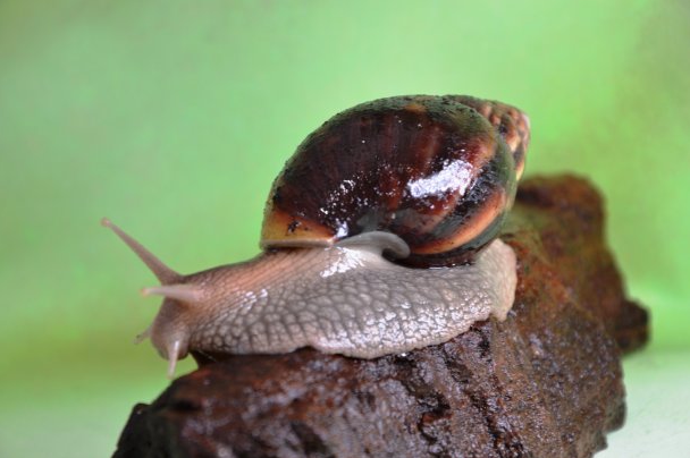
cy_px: 230
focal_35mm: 159
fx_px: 3035
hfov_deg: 13.0
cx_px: 345
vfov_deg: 8.6
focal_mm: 105
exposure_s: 1/60
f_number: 8
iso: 400
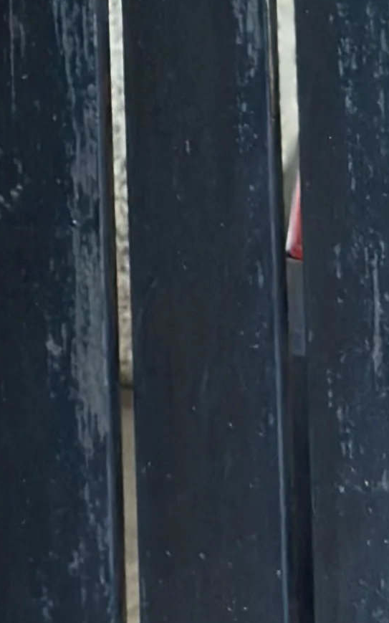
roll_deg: -0.5
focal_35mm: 236
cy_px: -744
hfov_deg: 5.4
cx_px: -599
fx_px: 4004
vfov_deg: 8.3
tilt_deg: +5.4
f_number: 1.78
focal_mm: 6.86
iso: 125
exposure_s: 1/105
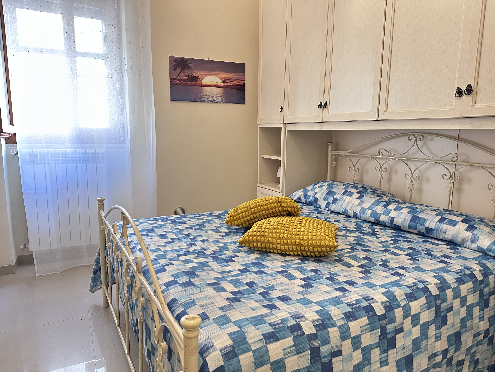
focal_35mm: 24
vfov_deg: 56.8
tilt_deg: -9.5
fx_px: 343
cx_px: 248
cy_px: 186
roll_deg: -1.1
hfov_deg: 71.6
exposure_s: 1/50
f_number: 1.78
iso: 640
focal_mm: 6.86
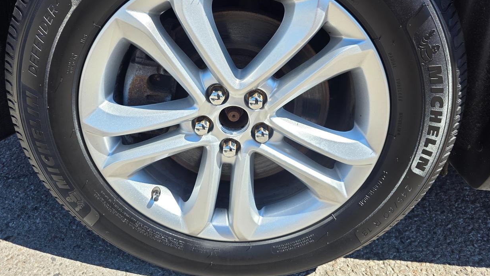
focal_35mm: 26
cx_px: 238
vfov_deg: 43.8
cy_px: 94
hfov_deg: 71.9
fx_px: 338
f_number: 1.7
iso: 80
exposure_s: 1/2099
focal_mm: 6.3
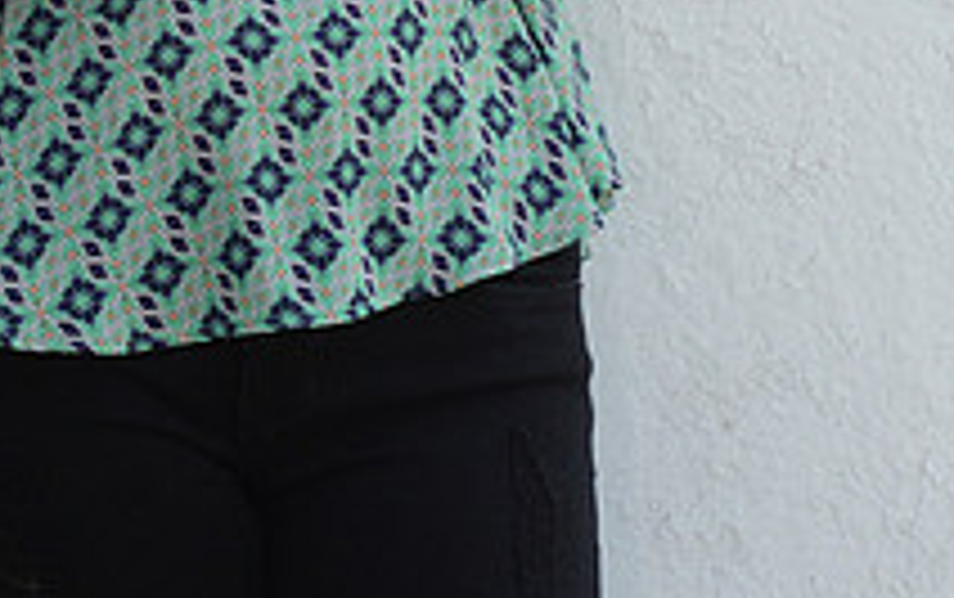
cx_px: 166
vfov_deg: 5.6
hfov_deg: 9.1
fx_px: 5970
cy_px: -567
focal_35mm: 229
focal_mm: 55
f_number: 11
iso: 640
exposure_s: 1/160
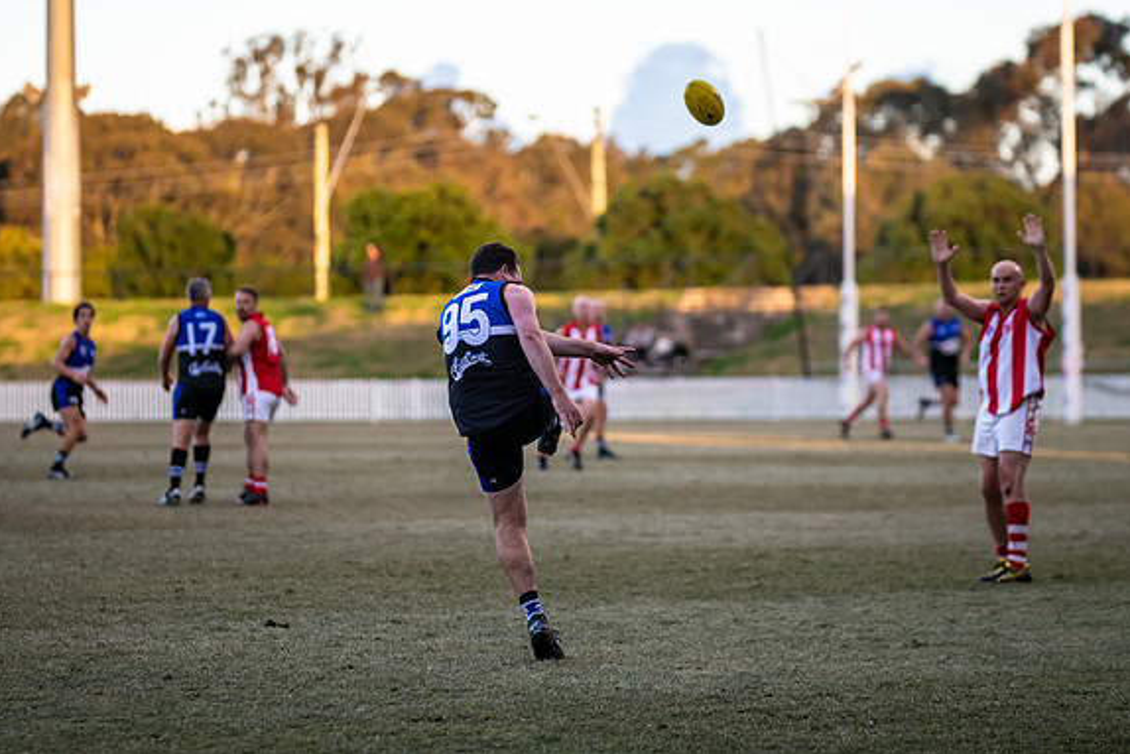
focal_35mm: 174
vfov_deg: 7.9
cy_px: 376
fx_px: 5463
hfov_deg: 11.8
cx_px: 548
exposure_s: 1/1600
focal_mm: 160
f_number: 2.8
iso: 1100
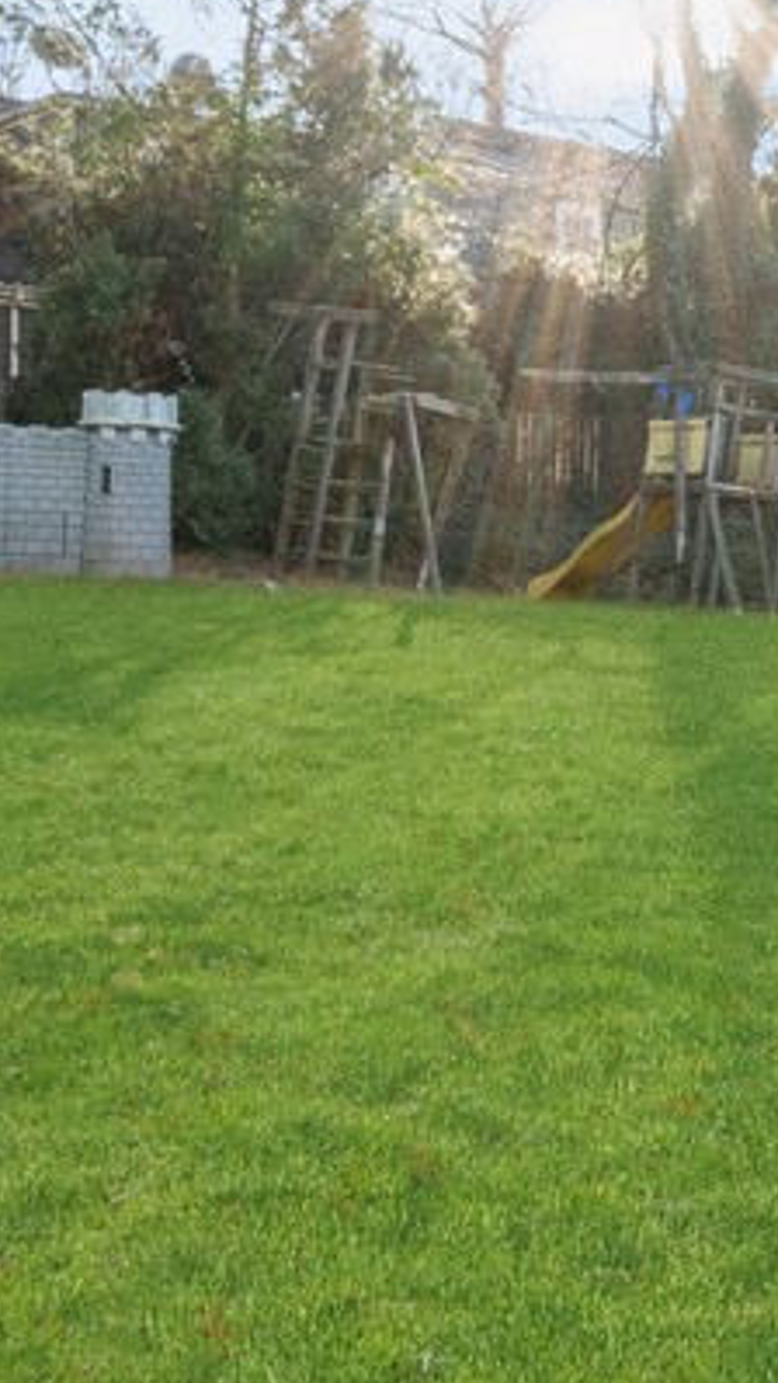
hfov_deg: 18.3
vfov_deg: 34.4
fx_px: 2200
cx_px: 1080
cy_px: 400
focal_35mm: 60
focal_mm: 14
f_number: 14
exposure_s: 1/60
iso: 400
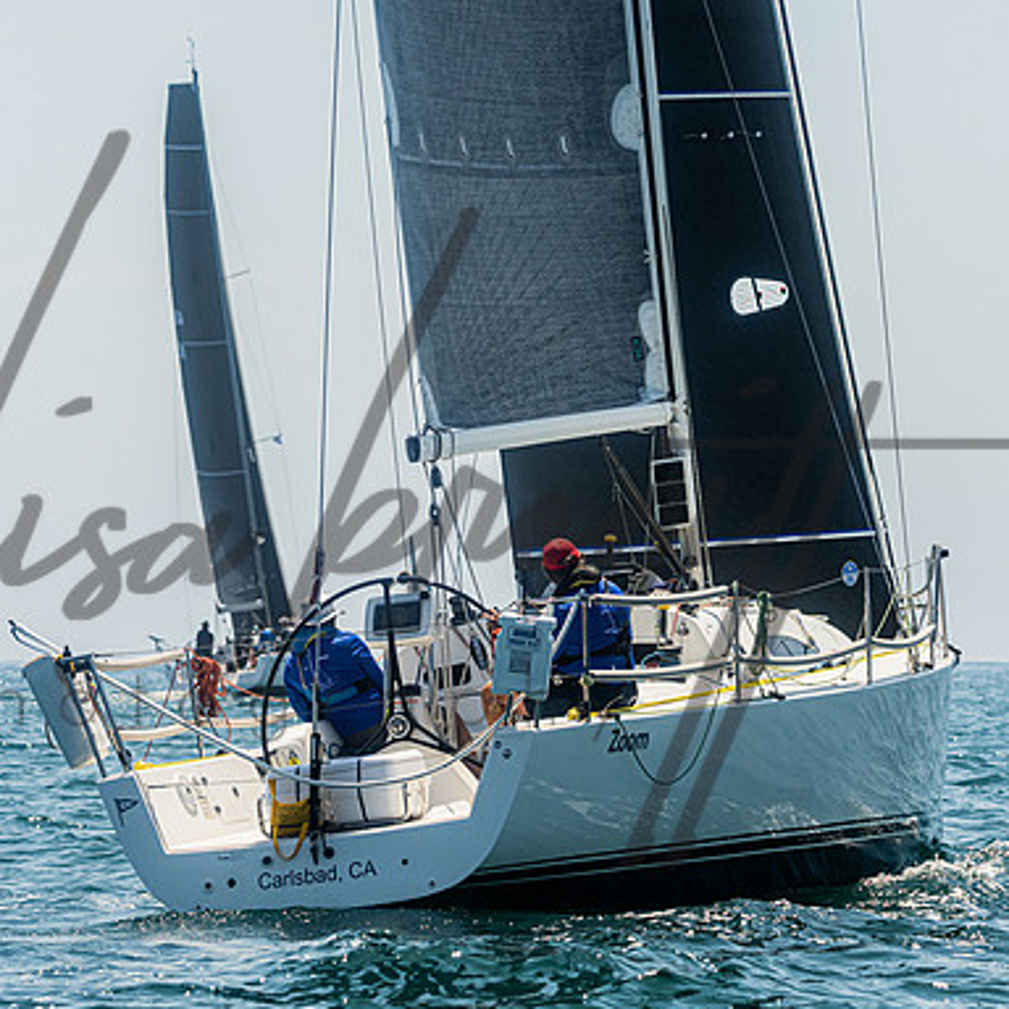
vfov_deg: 7.8
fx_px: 7354
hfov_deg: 7.8
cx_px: 433
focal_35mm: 223
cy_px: 409
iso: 400
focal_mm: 140
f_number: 6.3
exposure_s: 1/3200
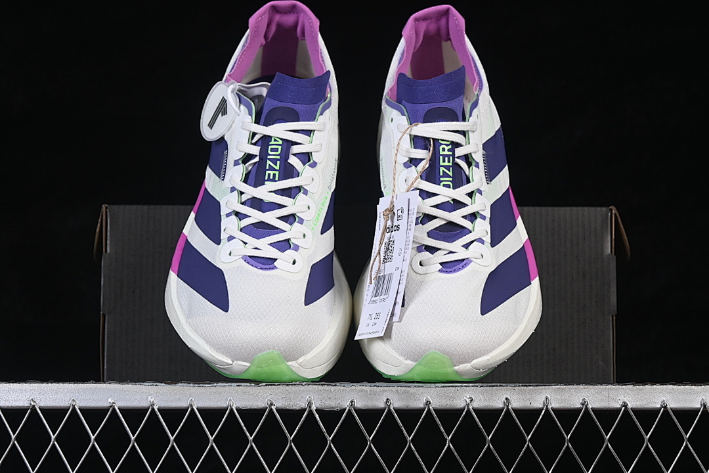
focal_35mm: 75
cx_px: 354
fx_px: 1477
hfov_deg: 27.0
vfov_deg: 18.2
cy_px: 236
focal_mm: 50
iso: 160
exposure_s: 1/80
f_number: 8
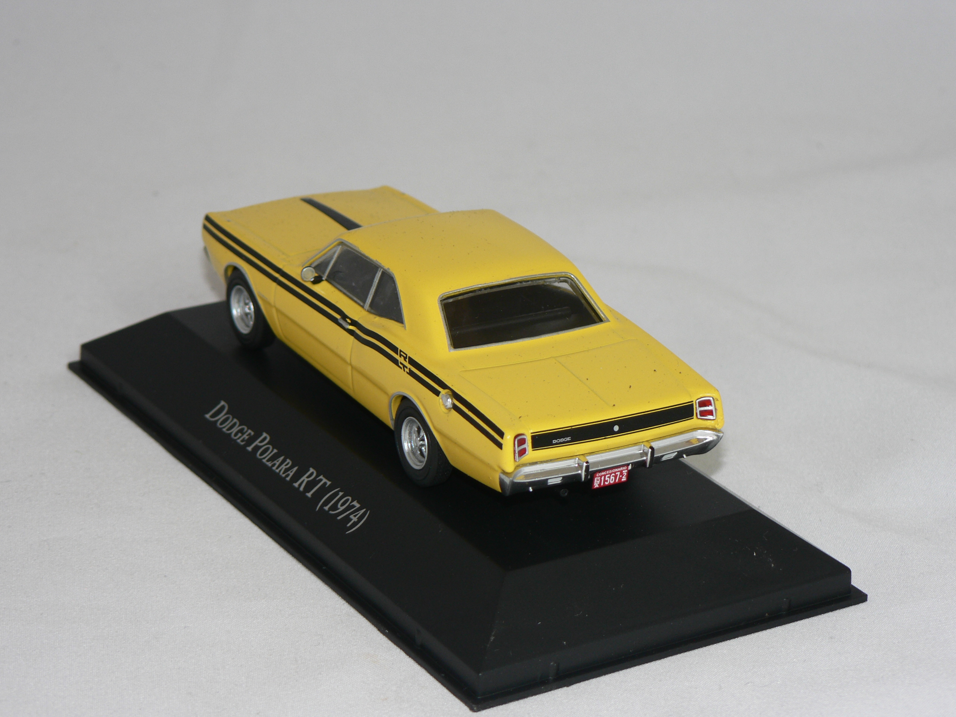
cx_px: 478
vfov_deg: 13.2
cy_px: 358
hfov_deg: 17.6
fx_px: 3093
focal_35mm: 112
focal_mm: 18.6
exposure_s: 1/60
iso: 80
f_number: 3.2
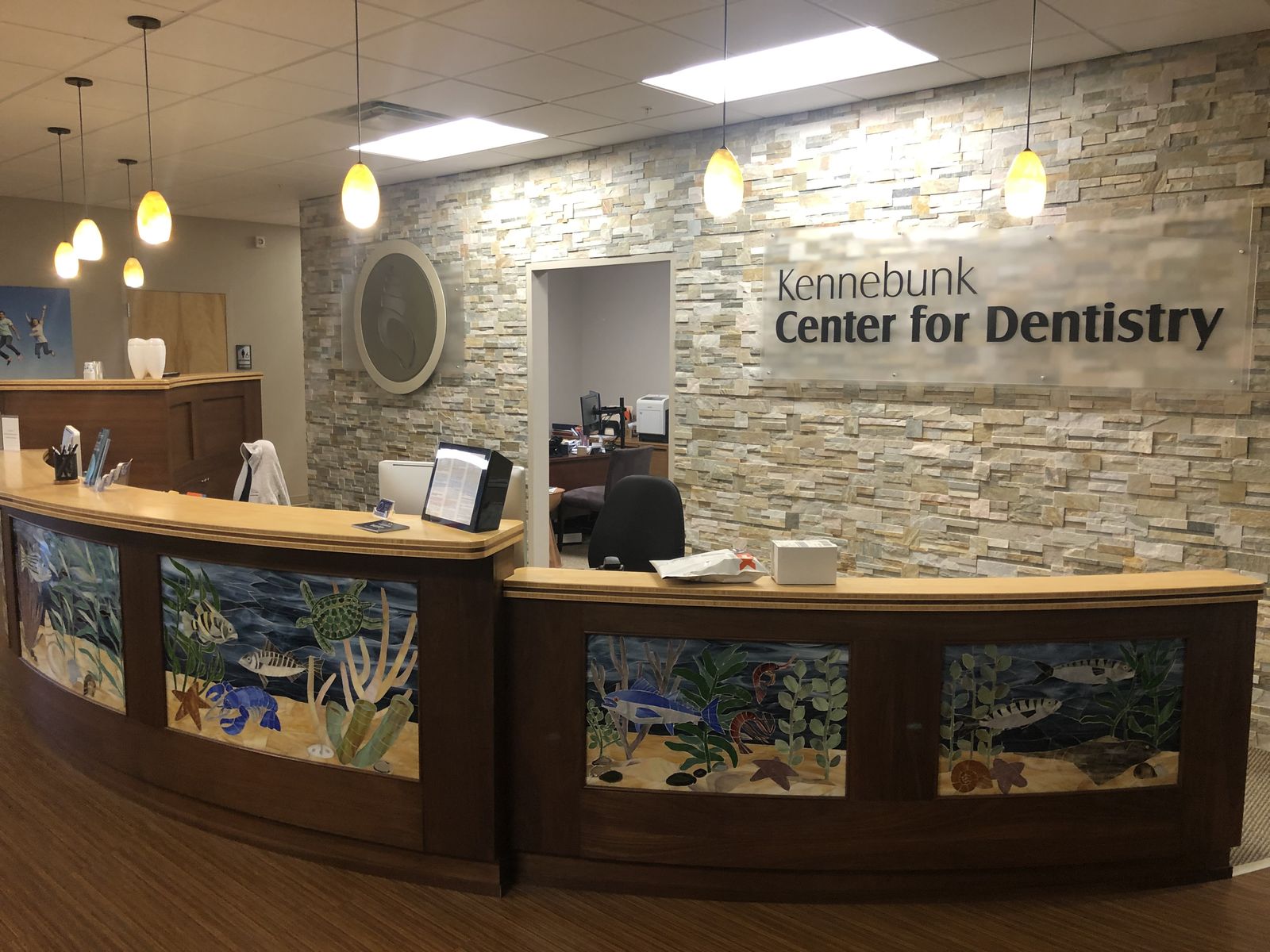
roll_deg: +0.3
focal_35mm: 28
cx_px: 635
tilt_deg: -7.1
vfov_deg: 49.7
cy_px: 476
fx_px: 1027
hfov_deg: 63.4
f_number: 1.8
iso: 40
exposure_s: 1/17
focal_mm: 4
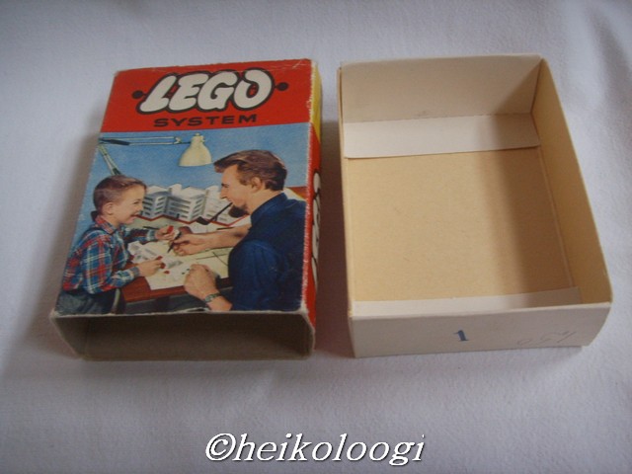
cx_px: 316
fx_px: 712
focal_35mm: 39
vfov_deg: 36.8
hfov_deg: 47.9
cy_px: 237
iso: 152
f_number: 3.5
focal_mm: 6.6
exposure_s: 1/45
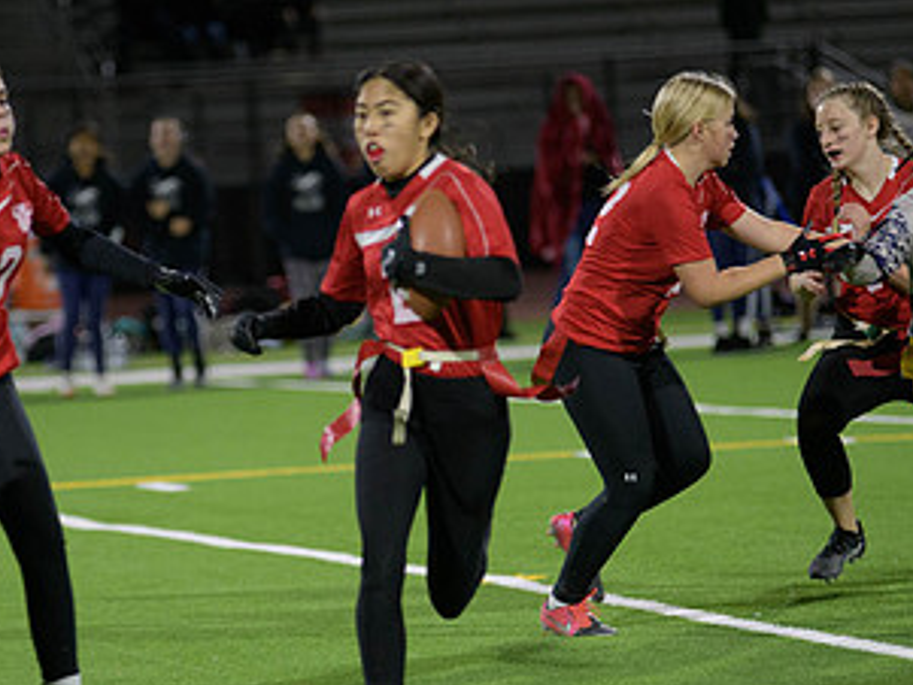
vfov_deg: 4.6
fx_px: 8549
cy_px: 462
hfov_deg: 6.1
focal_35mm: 324
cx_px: 346
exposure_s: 1/640
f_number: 2.8
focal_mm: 175
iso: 2500
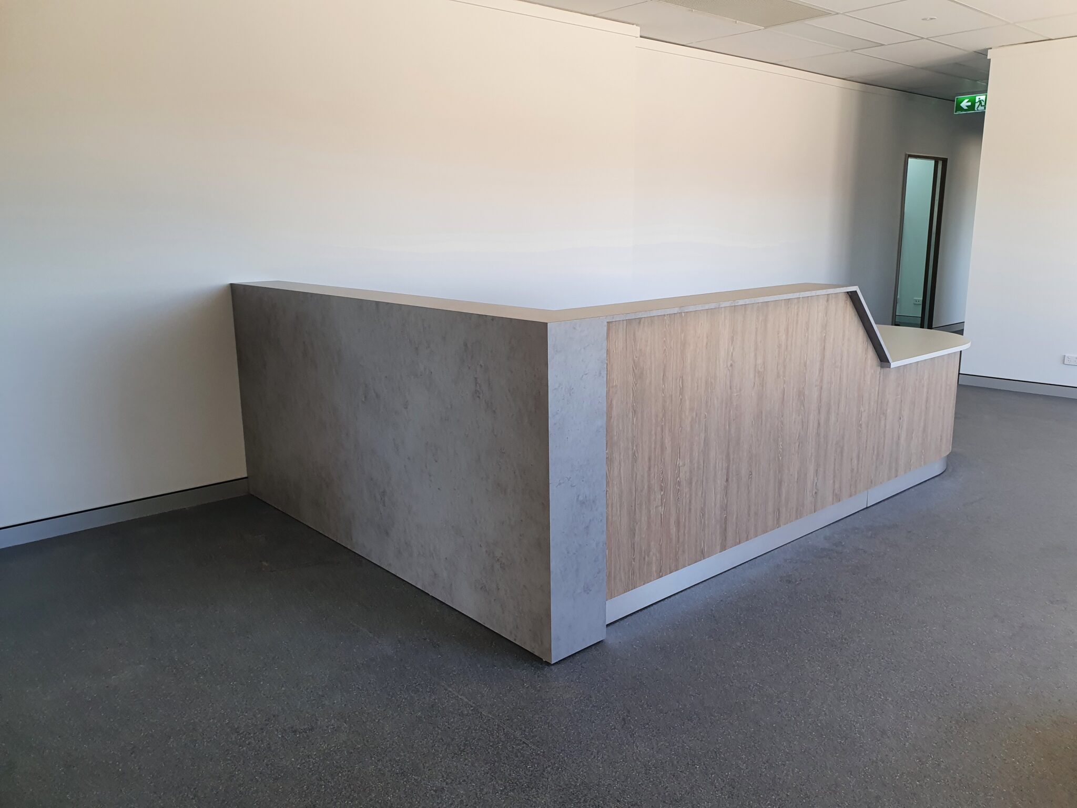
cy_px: 404
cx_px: 538
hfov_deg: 67.3
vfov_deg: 53.1
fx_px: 809
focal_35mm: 26
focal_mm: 4.32
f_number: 2.4
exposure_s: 1/100
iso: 100
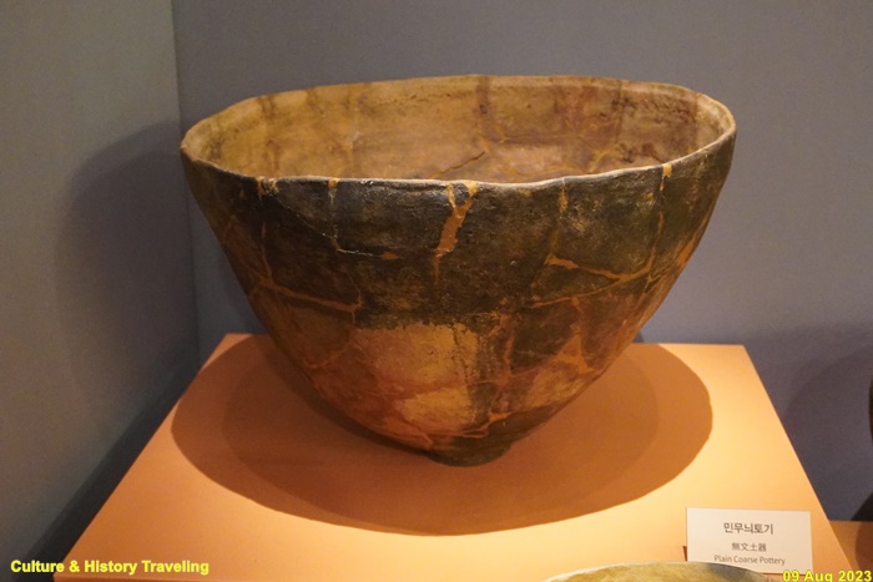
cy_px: 291
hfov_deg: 57.2
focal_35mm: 33
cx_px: 436
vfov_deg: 40.0
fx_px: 800
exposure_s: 1/50
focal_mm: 22
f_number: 4
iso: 6400
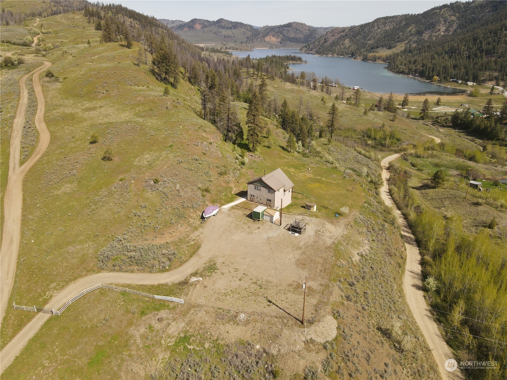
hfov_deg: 71.6
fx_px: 352
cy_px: 190
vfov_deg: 56.8
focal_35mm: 24
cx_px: 254
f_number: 2.8
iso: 100
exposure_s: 1/640
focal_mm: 4.5
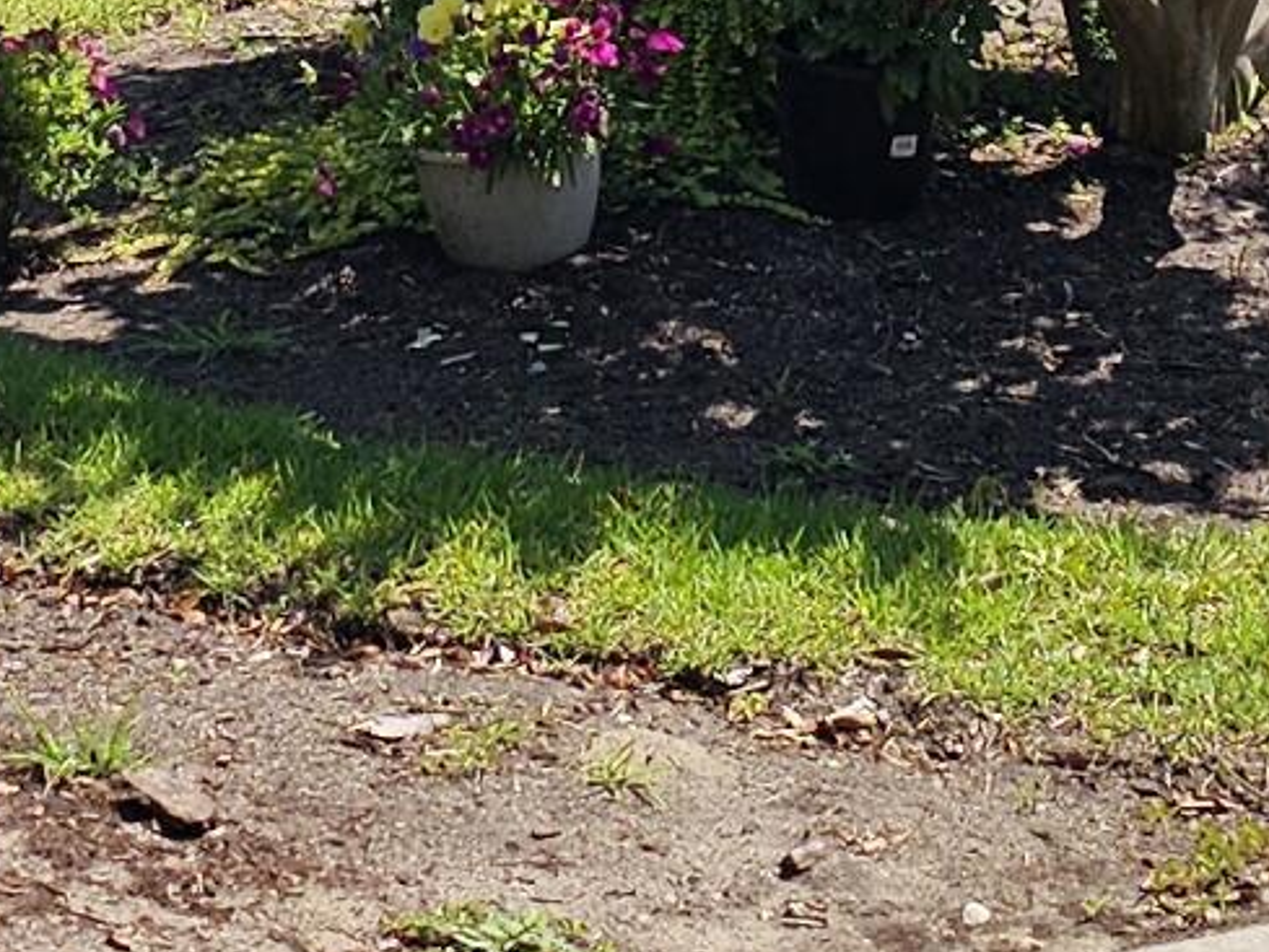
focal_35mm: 141
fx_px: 5170
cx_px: 535
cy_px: -540
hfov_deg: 14.0
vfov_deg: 10.1
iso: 10
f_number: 1.7
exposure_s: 1/619
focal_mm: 6.3
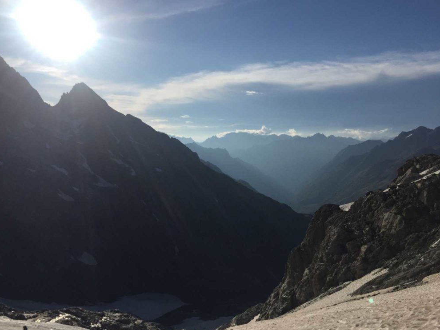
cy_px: 164
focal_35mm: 30
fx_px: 381
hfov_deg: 60.0
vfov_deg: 46.8
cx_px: 223
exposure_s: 1/7937
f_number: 2.2
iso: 32
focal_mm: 4.15
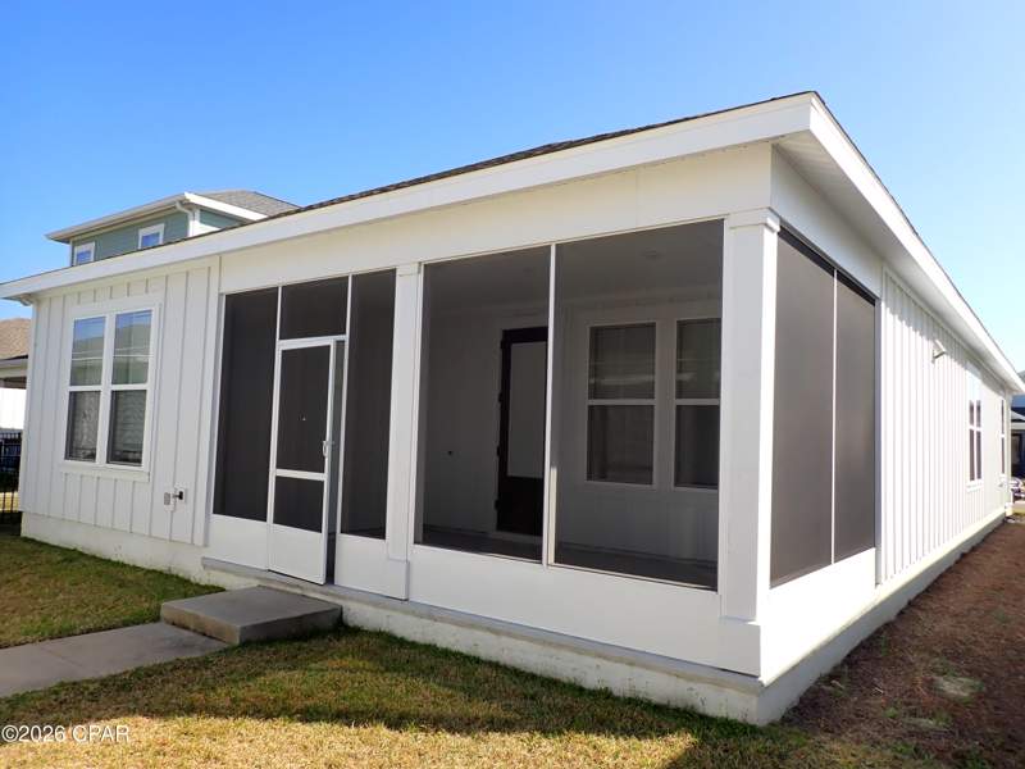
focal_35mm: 25
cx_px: 512
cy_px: 384
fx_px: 740
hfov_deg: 69.4
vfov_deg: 54.9
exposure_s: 1/800
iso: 100
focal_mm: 4.5
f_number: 2.8
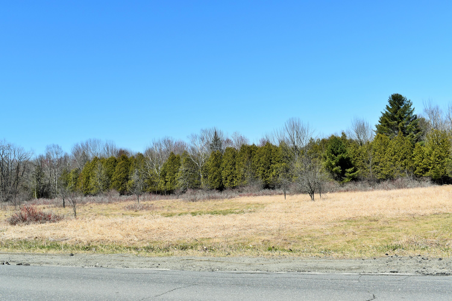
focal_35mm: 38
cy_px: 150
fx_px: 471
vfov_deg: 35.5
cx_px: 226
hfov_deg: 51.3
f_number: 10
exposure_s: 1/500
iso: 200
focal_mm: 25
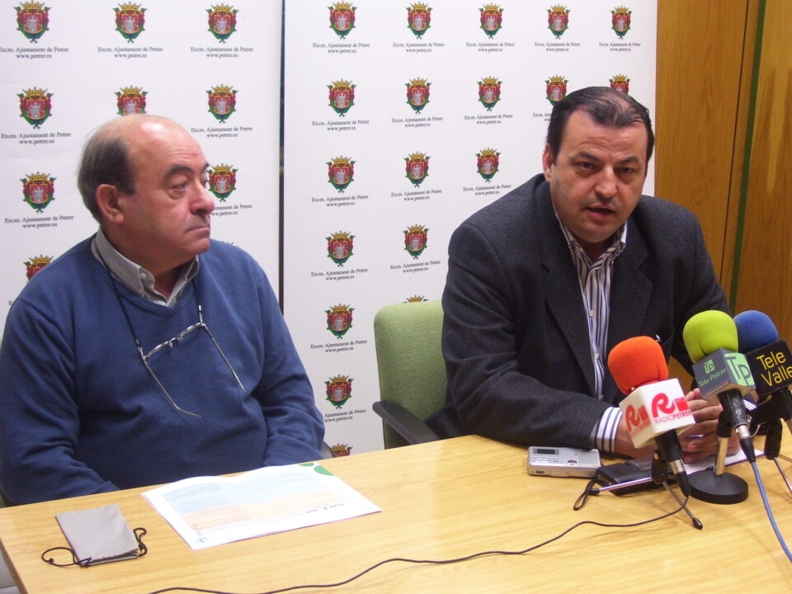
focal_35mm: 57
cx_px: 396
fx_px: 1304
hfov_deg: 33.8
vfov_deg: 25.7
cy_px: 297
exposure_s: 1/20
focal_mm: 9.4
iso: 160
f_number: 3.4
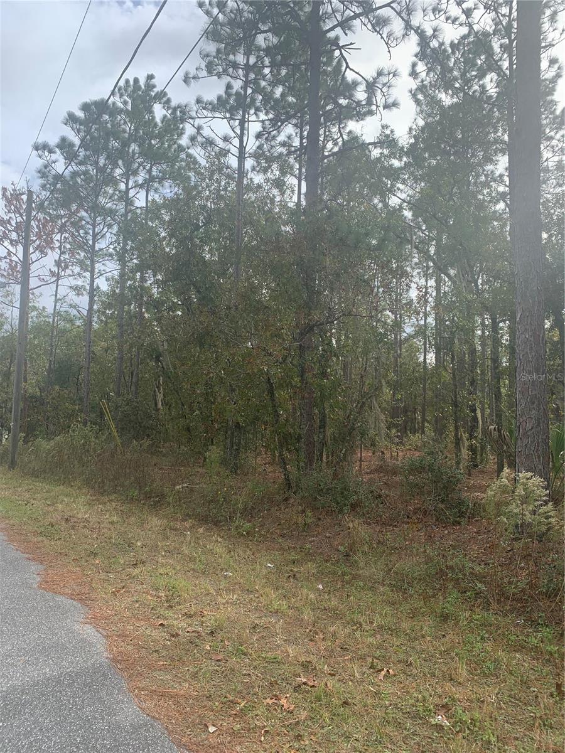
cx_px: 282
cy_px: 376
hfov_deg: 53.1
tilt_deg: +5.7
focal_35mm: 26
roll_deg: -1.4
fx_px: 566
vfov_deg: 67.3
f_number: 1.8
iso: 25
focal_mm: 4.25
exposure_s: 1/1235
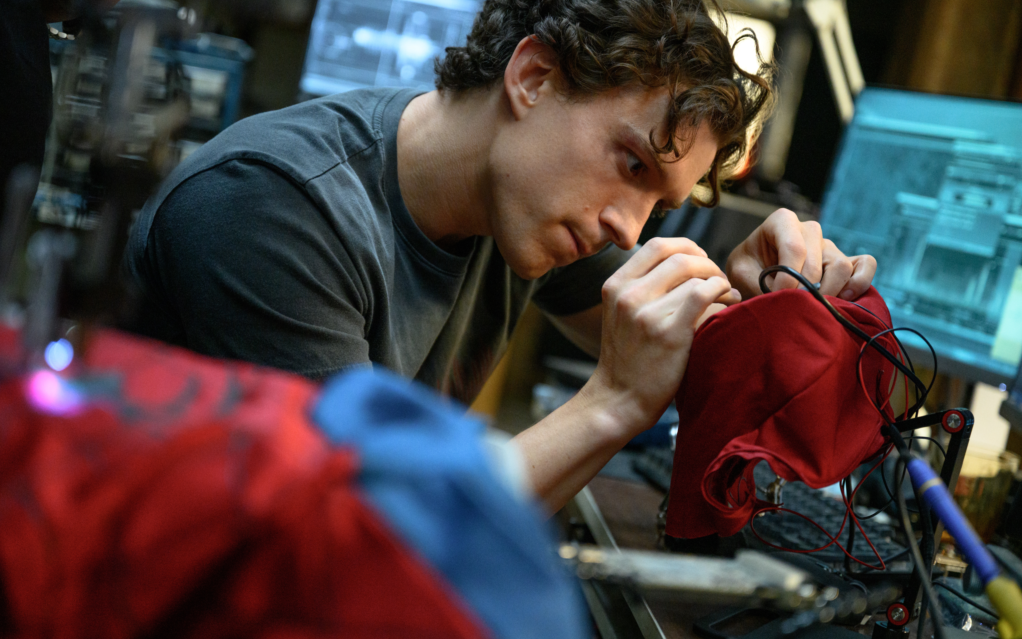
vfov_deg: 18.1
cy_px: 303
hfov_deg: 28.6
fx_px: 2005
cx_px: 515
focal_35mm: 72
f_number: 2.8
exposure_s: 1/125
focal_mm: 70
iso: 3200
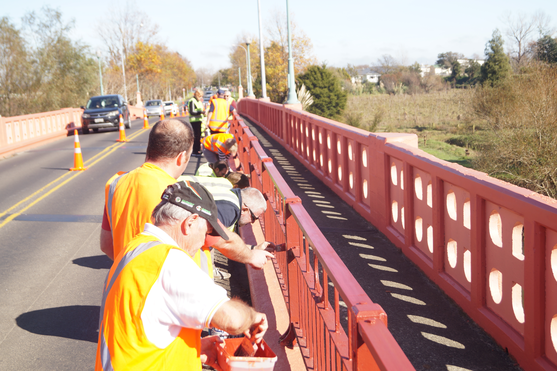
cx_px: 278
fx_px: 696
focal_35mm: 45
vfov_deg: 29.8
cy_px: 186
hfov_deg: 43.6
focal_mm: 30
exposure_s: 1/250
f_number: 5.6
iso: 100
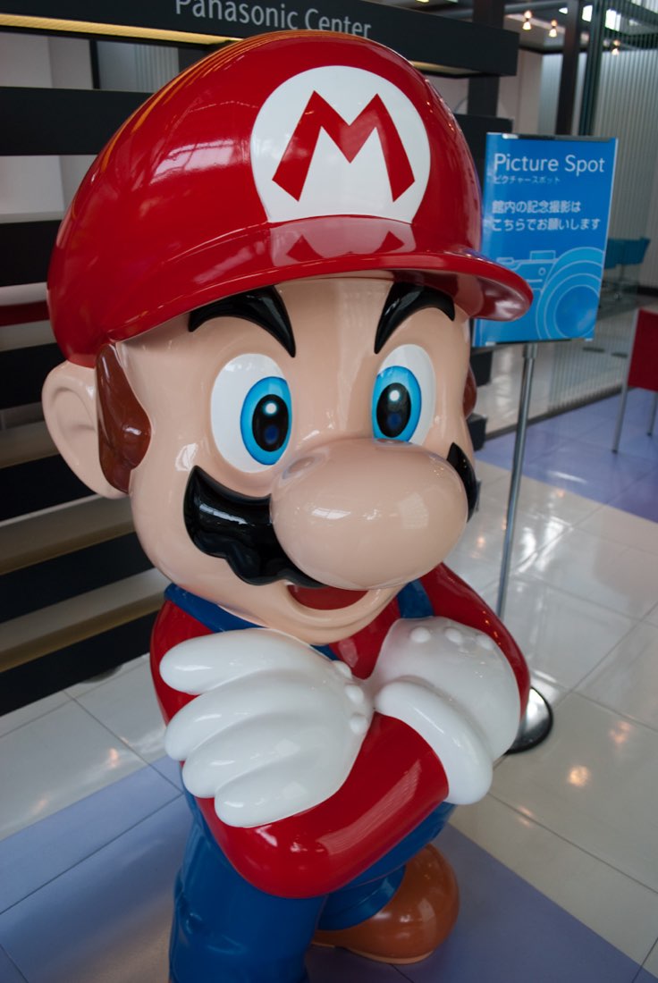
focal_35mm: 27
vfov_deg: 67.3
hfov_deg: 48.0
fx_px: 738
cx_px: 329
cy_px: 492
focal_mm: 18
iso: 200
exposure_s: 1/80
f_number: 5
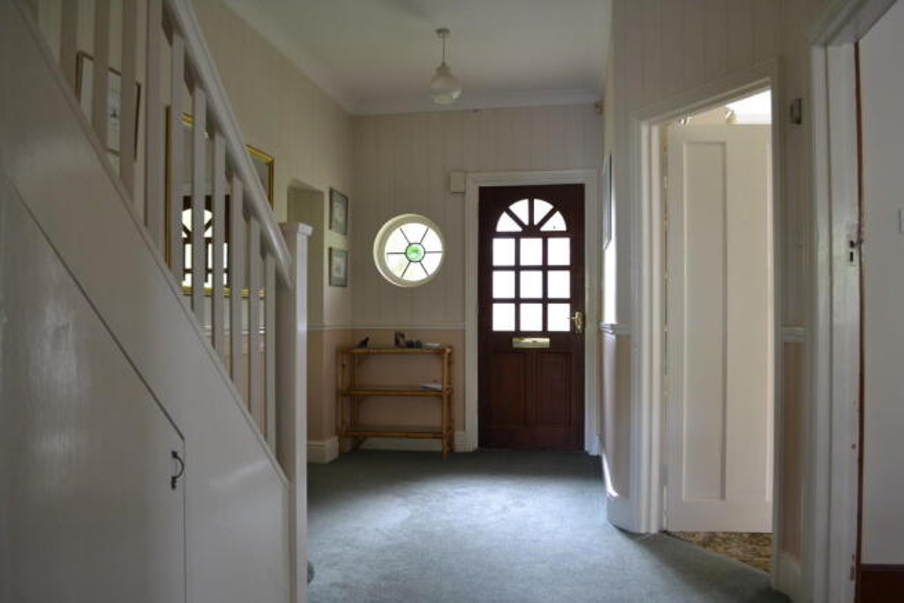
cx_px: 452
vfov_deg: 48.0
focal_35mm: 27
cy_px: 302
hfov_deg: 67.4
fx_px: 678
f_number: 3.5
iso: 500
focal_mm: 18
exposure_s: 1/15
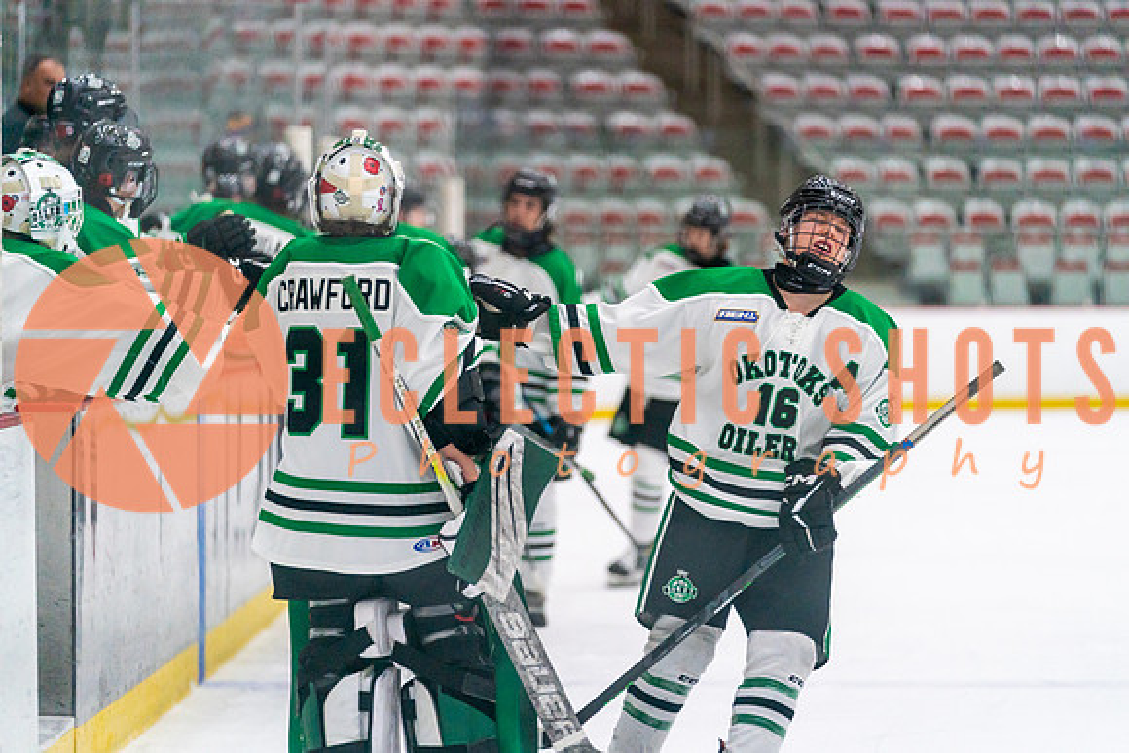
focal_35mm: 168
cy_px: 376
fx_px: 5270
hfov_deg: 12.2
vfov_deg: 8.2
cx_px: 564
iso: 3200
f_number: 2.8
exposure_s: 1/1250
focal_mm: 168
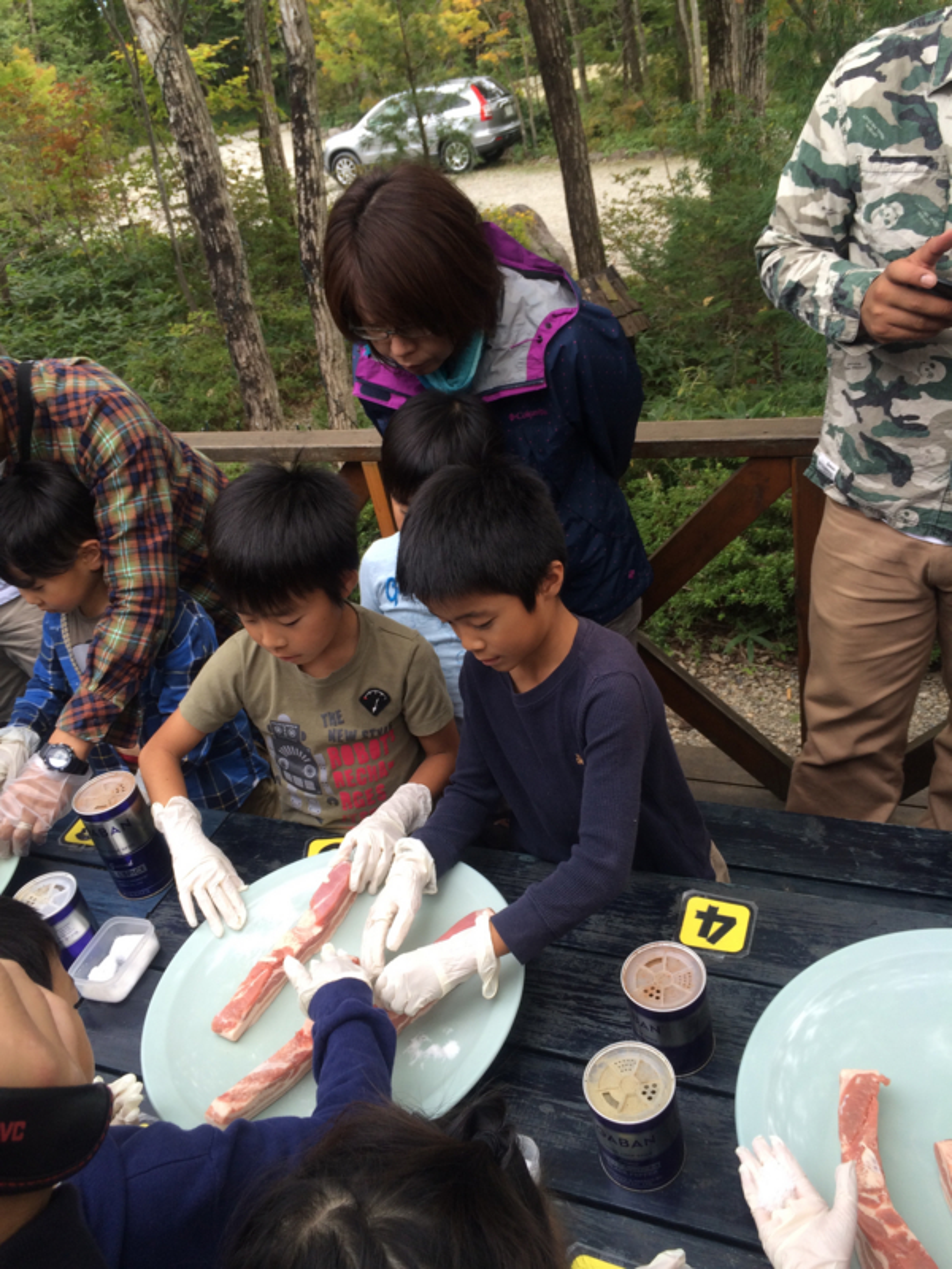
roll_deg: +13.7
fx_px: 1063
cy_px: 634
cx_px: 476
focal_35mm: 29
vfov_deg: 61.7
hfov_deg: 48.2
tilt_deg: -33.6
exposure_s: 1/120
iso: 32
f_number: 2.2
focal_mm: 4.15
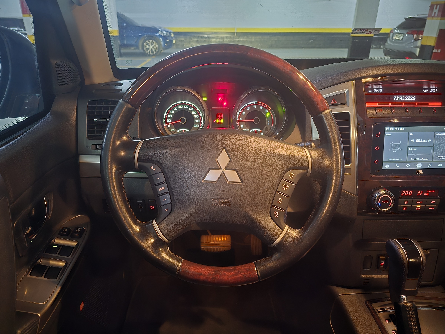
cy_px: 167
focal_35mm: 23
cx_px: 222
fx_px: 296
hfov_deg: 73.9
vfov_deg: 58.9
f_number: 1.7
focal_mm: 6.3
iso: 2500
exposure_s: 1/20
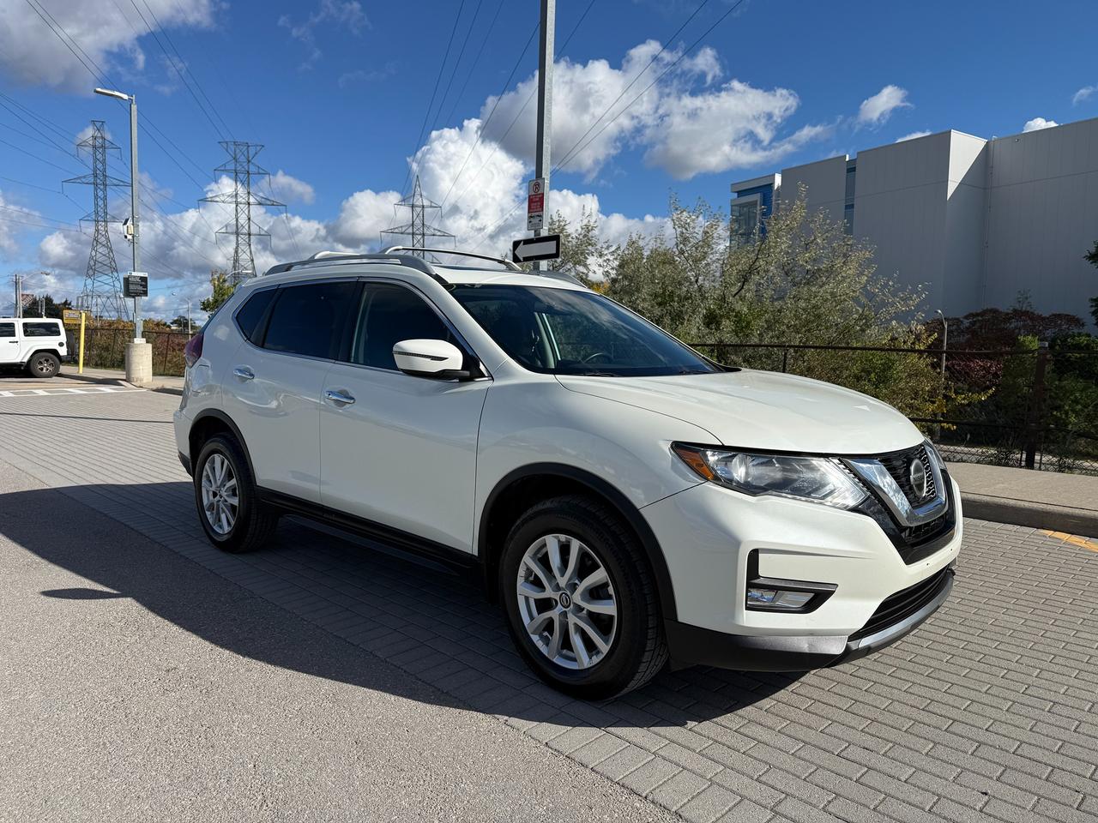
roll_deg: +0.3
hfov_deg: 71.6
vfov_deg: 56.8
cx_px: 549
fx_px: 761
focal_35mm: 24
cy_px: 412
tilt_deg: -2.9
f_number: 1.78
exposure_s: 1/7353
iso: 80
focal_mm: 6.76
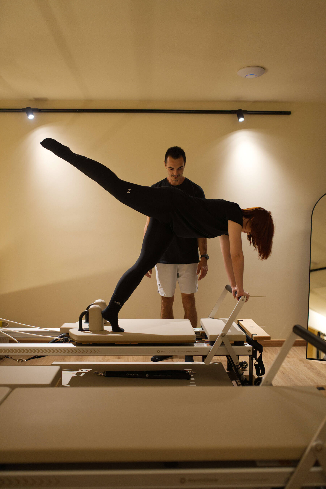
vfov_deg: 54.4
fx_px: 475
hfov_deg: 37.9
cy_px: 244
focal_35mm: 35
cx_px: 163
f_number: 1.8
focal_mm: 35
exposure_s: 1/640
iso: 3200
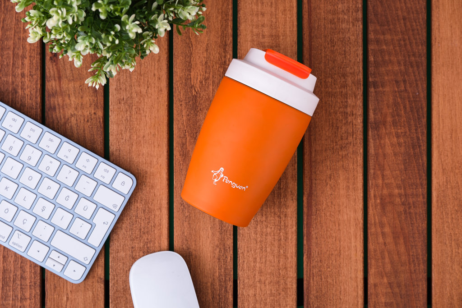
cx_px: 231
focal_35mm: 75
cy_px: 154
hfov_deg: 27.0
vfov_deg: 18.2
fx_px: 963
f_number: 6.4
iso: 64
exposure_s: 1/125
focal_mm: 50
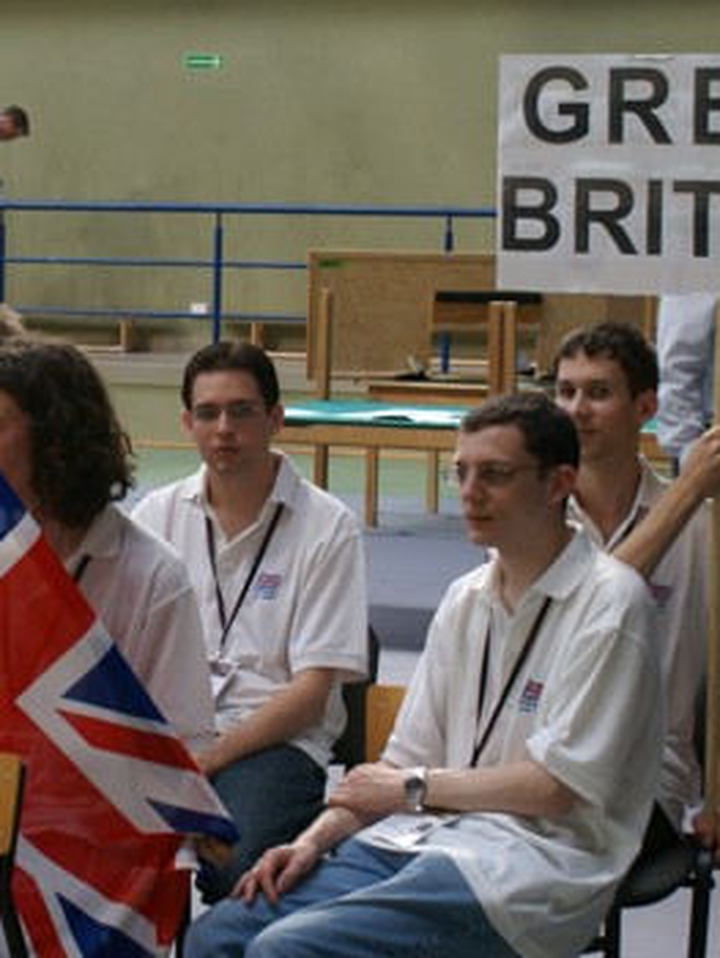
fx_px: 2797
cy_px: 526
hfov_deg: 14.6
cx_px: 104
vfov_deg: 19.4
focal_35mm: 101
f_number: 5.6
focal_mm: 35
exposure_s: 1/80
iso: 400
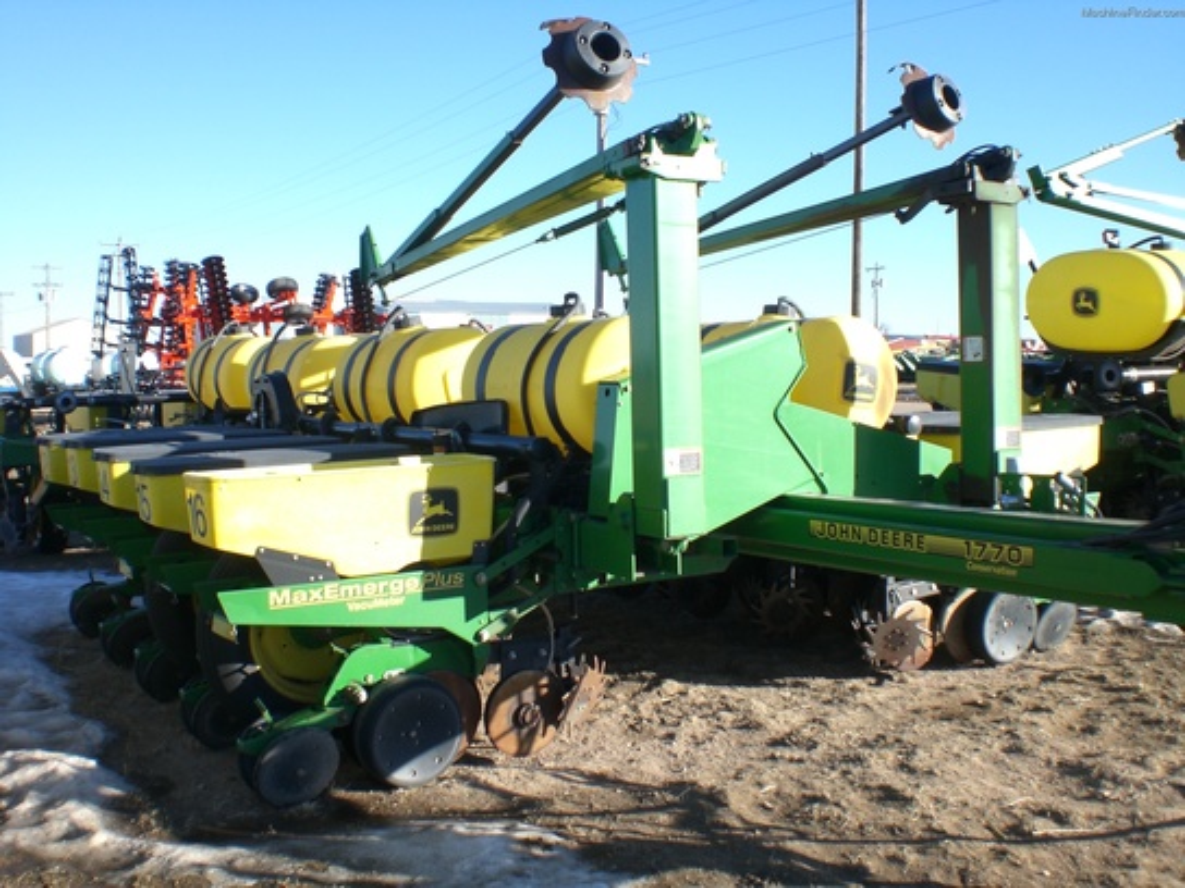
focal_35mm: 38
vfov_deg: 37.7
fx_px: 1301
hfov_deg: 49.0
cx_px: 592
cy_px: 444
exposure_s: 1/200
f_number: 4.4
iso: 50
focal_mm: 6.3
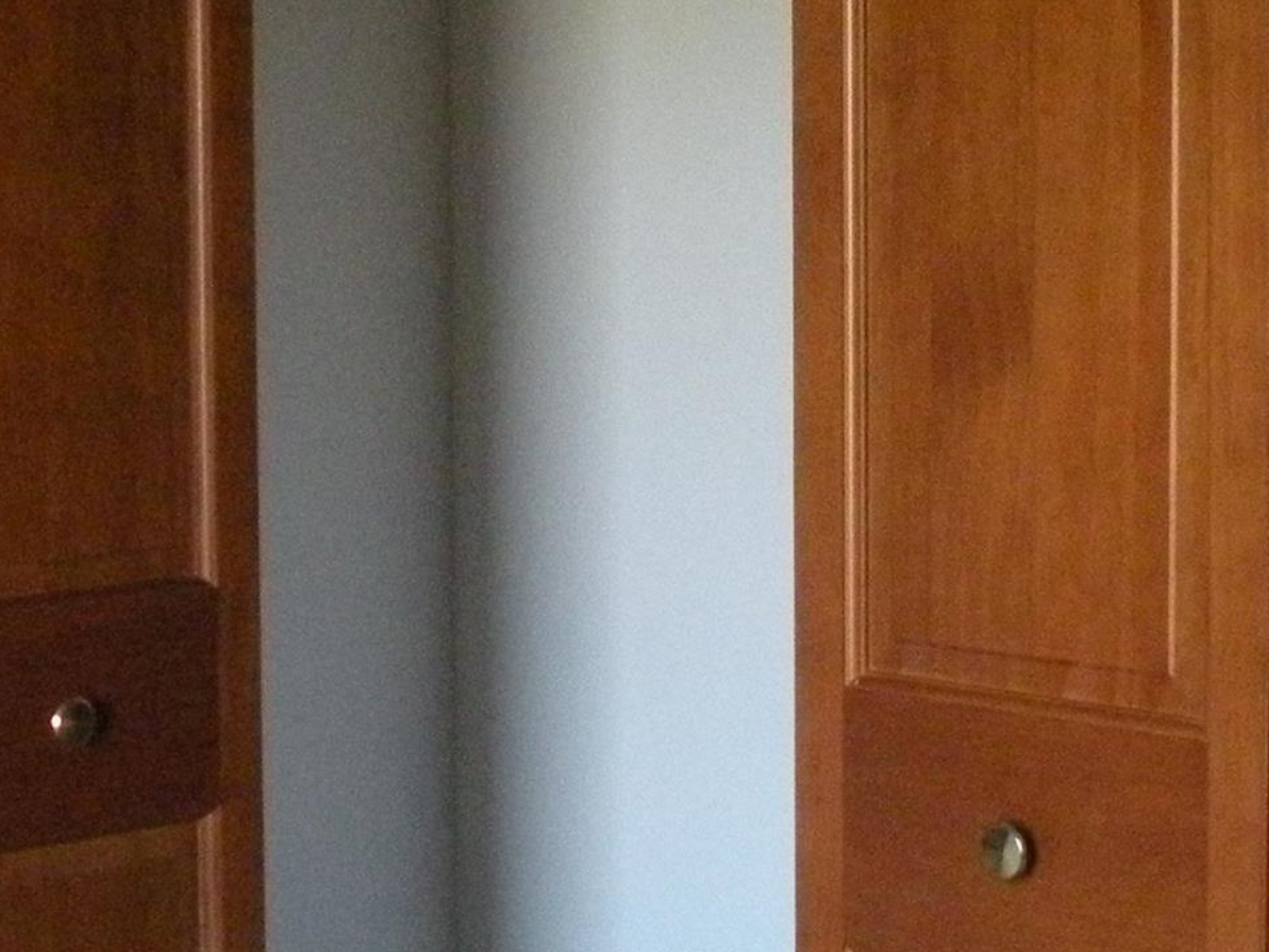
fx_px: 3886
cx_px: 727
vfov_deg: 13.9
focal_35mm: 106
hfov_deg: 18.5
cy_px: 329
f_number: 3.2
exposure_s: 1/37
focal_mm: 5.8
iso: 400
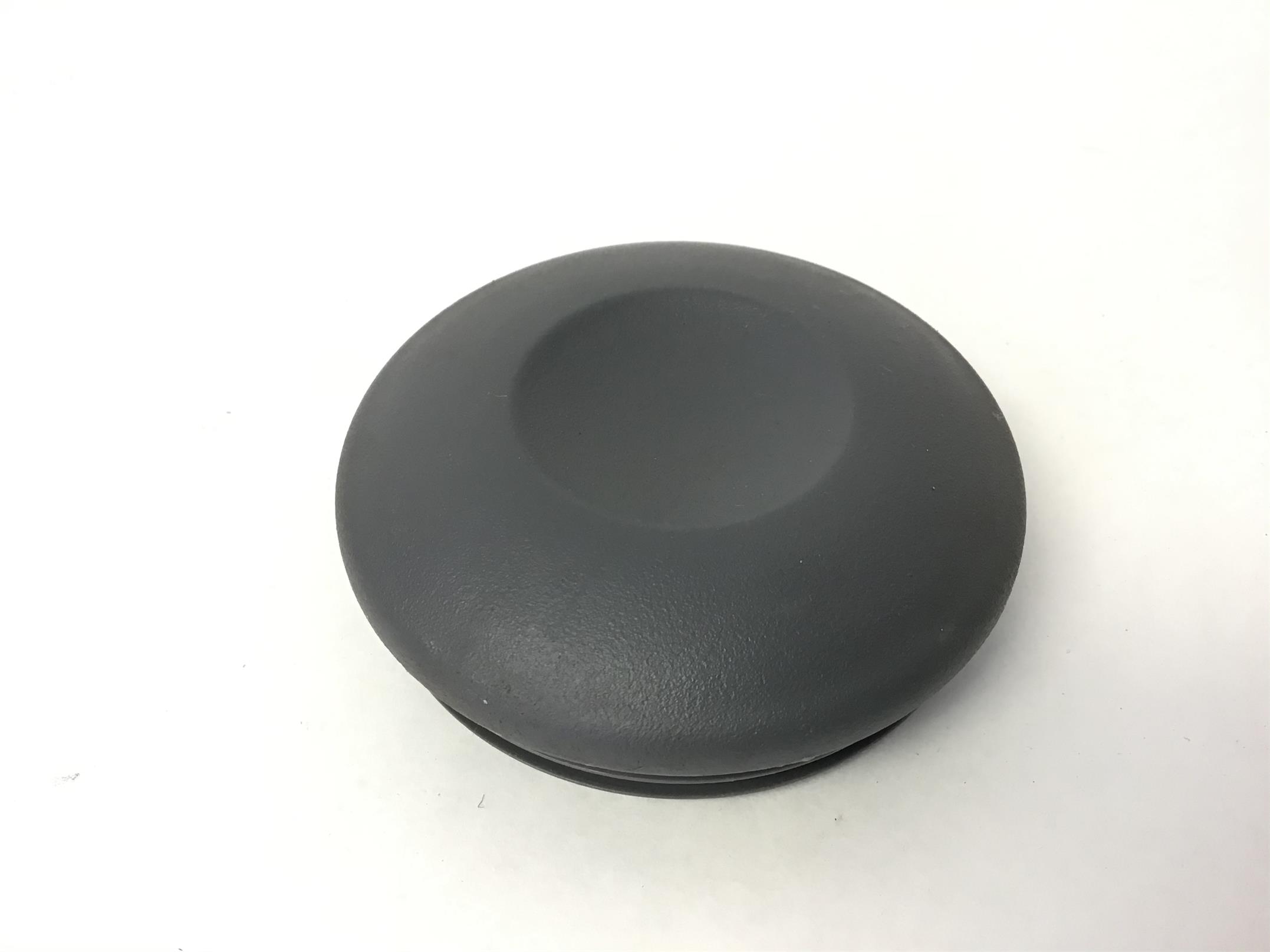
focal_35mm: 31
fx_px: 1137
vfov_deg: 45.4
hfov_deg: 58.4
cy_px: 476
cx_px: 635
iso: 50
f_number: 2.4
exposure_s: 1/30
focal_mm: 3.3
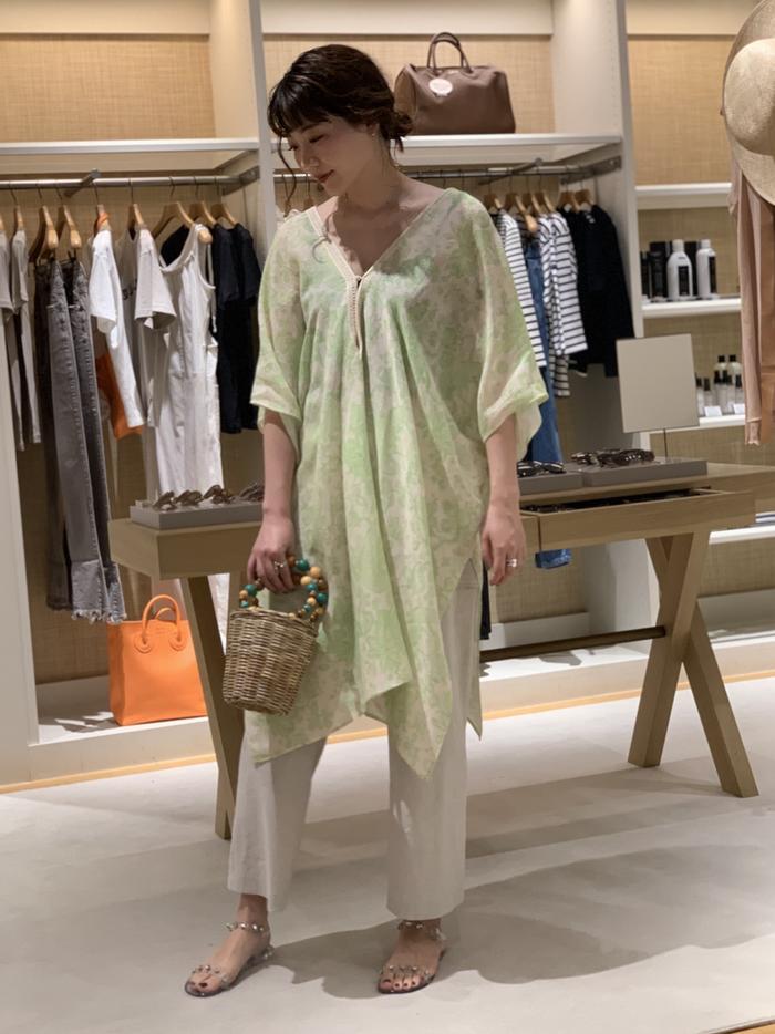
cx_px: 388
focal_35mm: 52
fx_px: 1553
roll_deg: +0.7
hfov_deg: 28.0
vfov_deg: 36.8
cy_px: 517
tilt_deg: -3.4
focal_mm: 6
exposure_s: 1/60
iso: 125
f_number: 2.4
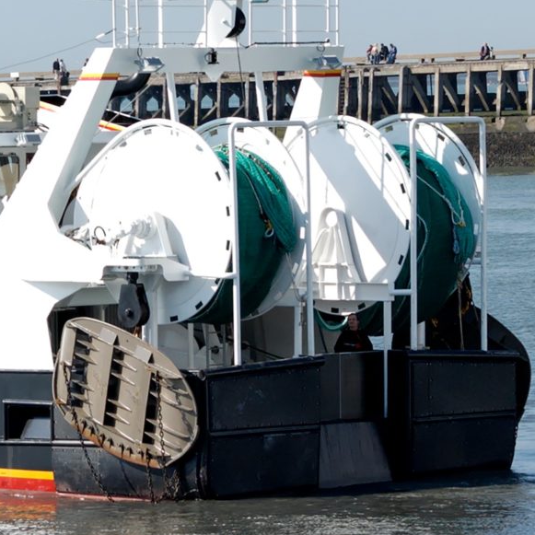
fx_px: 5368
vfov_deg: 5.7
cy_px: 65
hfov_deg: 5.7
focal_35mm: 307
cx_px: -172
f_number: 11
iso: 320
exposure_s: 1/500
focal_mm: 70
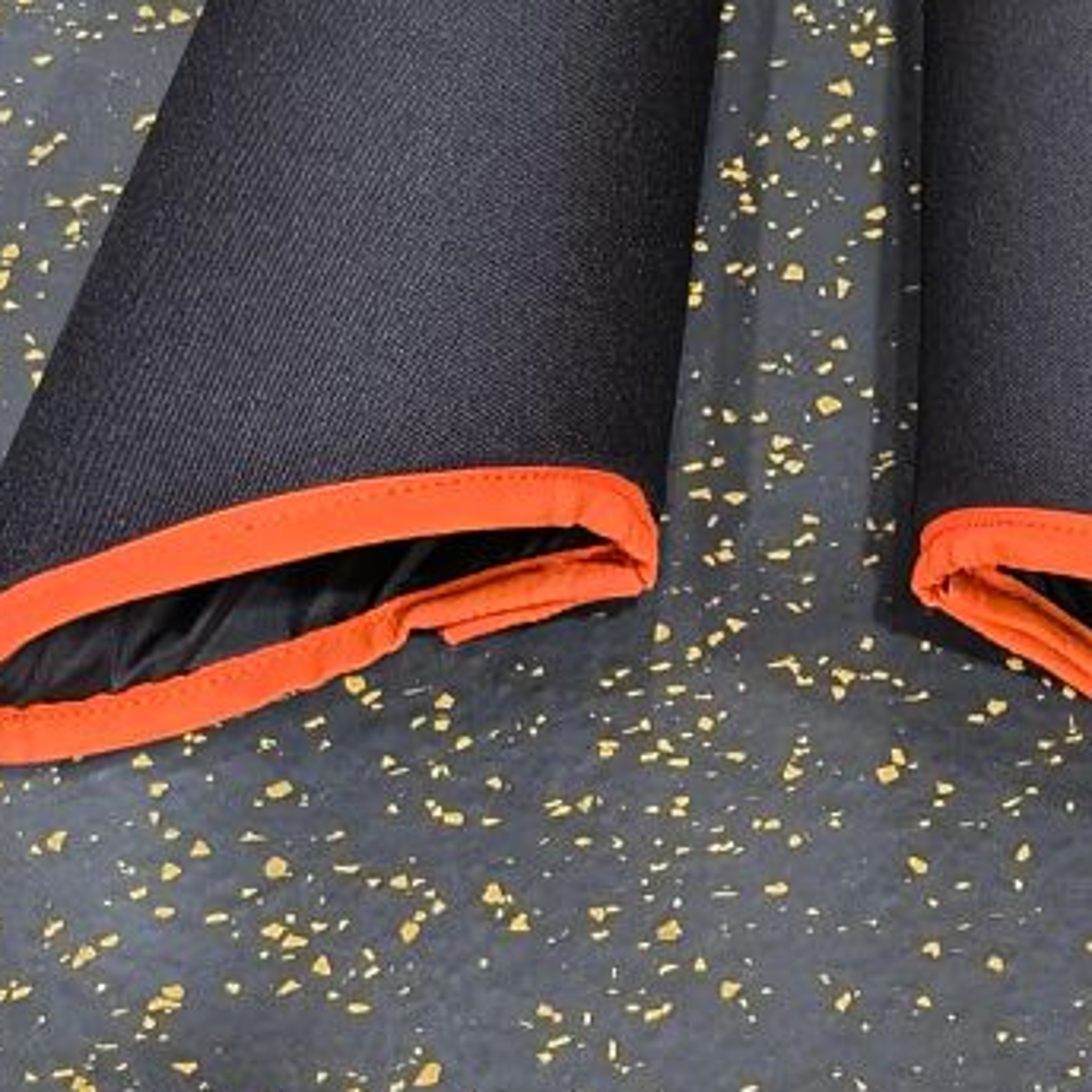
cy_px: 383
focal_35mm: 103
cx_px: 740
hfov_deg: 16.9
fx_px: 3676
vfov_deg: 16.9
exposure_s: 1/25
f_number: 1.8
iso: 1250
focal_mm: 4.84
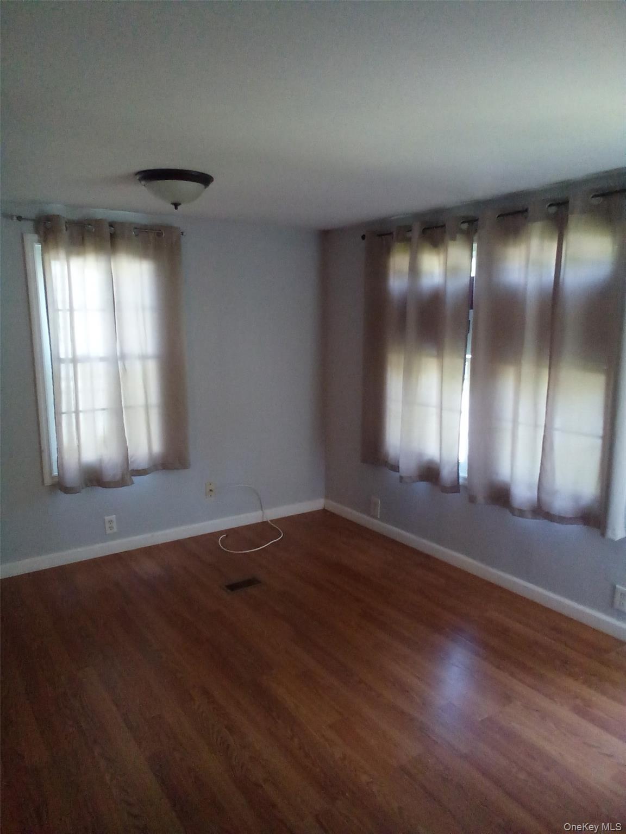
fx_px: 603
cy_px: 417
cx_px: 313
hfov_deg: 54.9
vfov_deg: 69.4
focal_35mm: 25
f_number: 2.4
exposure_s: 1/20
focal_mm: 2.05
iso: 440
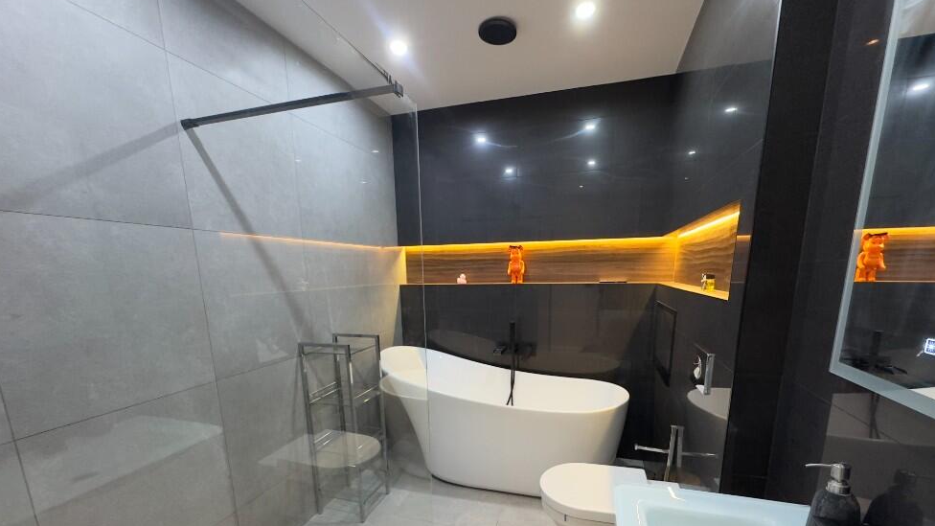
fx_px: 397
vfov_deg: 65.2
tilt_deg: -12.4
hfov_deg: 99.4
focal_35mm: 16
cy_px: 353
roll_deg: +1.0
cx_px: 470
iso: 500
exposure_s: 1/50
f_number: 2.2
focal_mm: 2.22
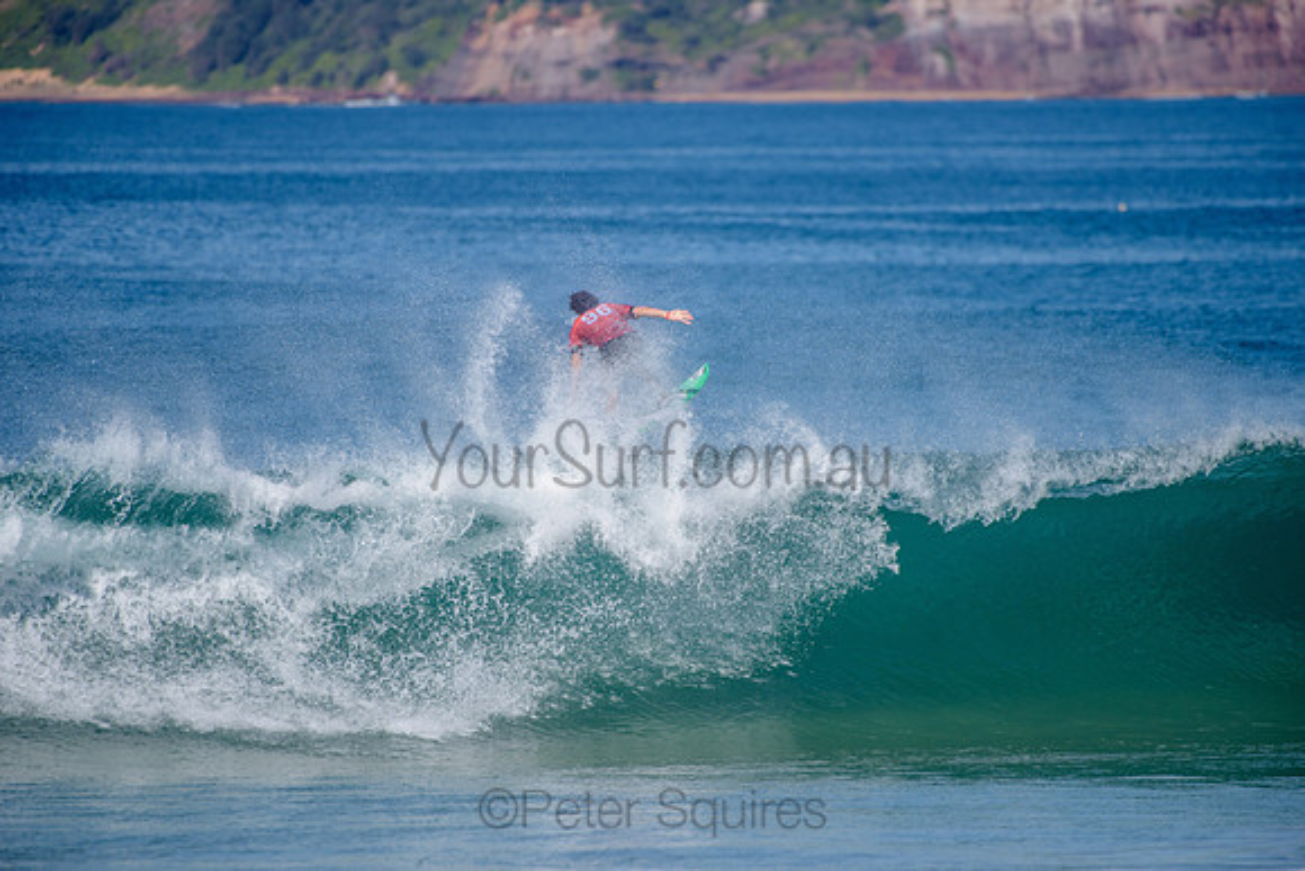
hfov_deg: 4.1
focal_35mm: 500
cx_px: 652
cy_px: 436
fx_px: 18128
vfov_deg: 2.8
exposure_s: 1/2000
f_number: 5.6
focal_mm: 500
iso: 160
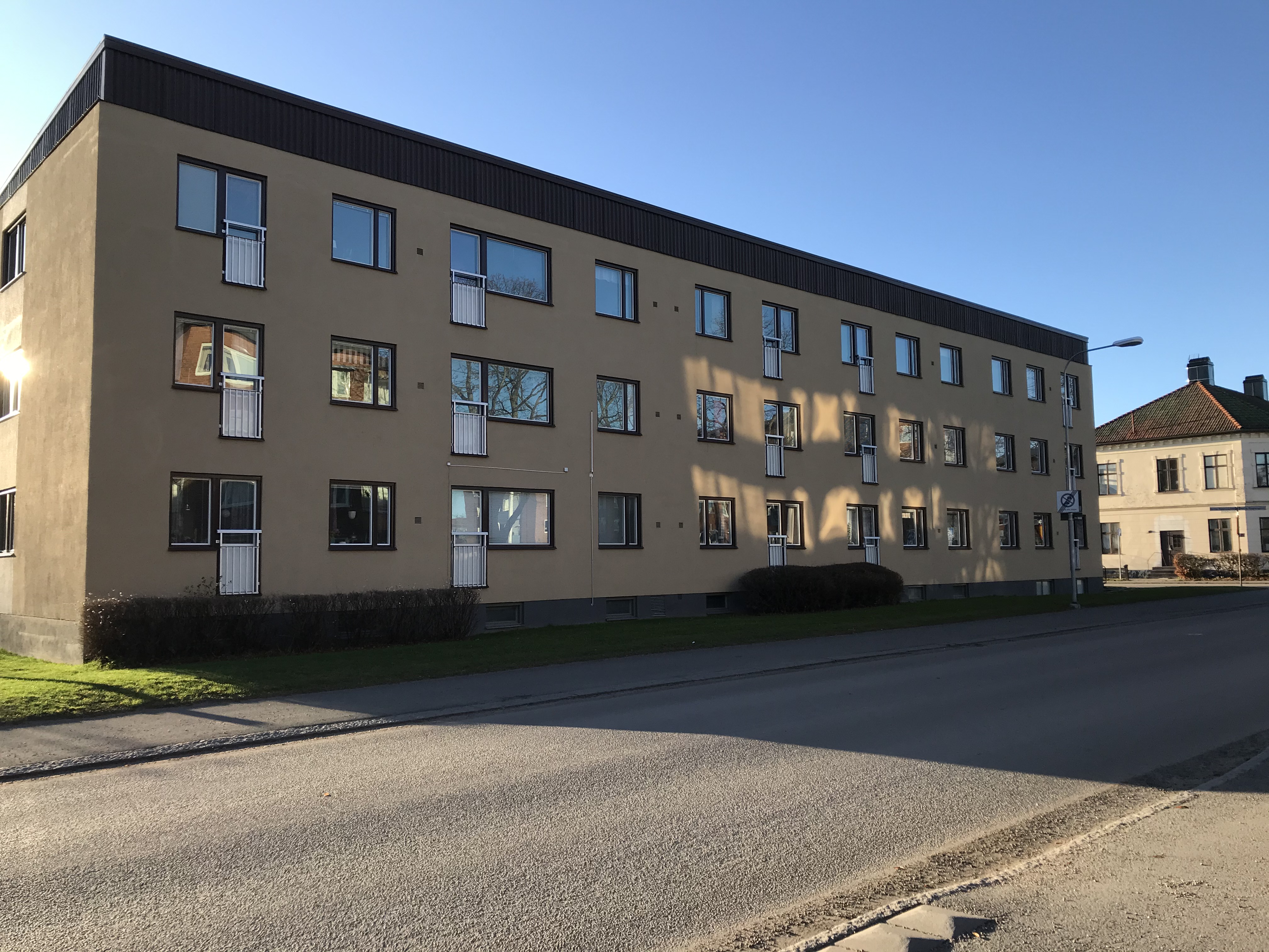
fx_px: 1026
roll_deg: +2.9
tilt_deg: +6.3
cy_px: 476
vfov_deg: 49.7
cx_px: 634
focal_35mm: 28
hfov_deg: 63.4
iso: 20
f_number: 1.8
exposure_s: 1/684
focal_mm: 3.99
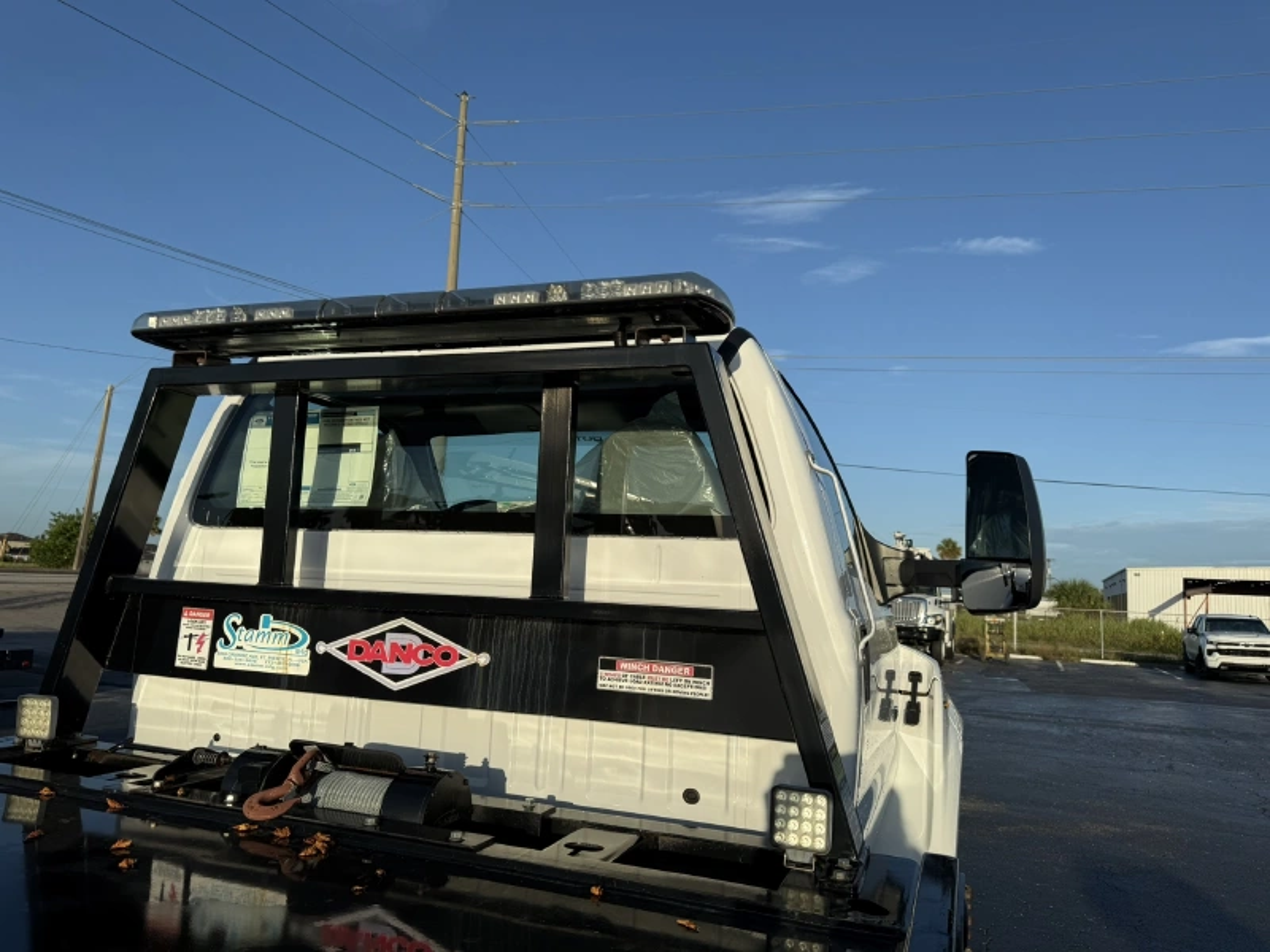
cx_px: 635
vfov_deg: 56.8
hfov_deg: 71.6
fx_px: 881
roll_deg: -2.8
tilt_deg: +7.4
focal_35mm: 24
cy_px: 476
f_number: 1.78
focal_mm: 6.76
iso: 80
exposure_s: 1/5714
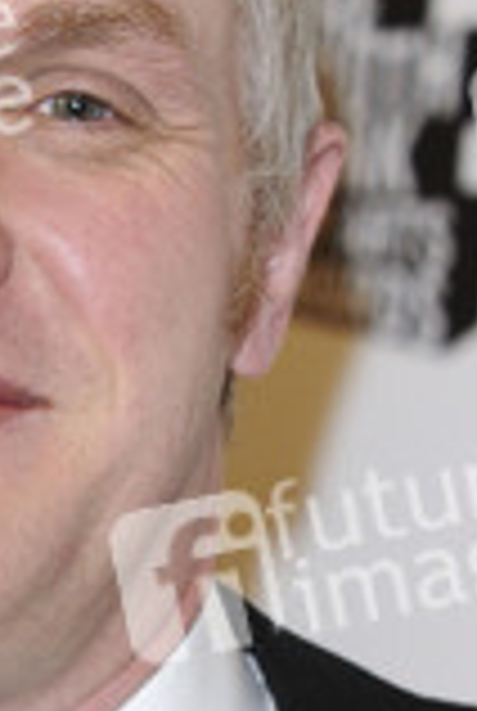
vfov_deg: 6.3
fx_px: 6451
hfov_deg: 4.2
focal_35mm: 326
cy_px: 333
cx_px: -65
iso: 640
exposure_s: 1/160
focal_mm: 86
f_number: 4.5
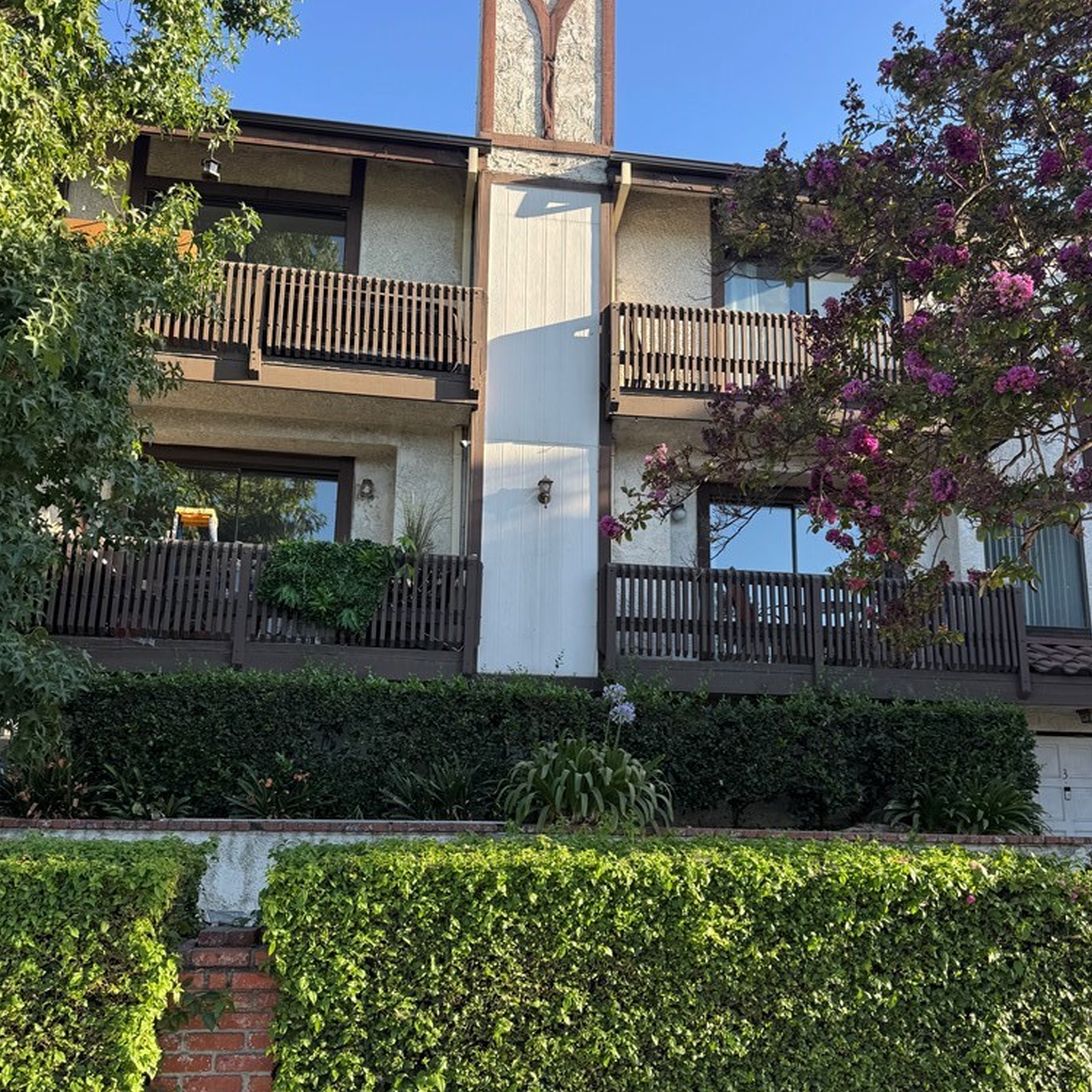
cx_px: 558
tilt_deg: +11.3
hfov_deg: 55.6
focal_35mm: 29
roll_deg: +0.9
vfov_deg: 55.6
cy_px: 590
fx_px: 1035
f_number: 1.78
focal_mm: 6.76
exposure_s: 1/747
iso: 80
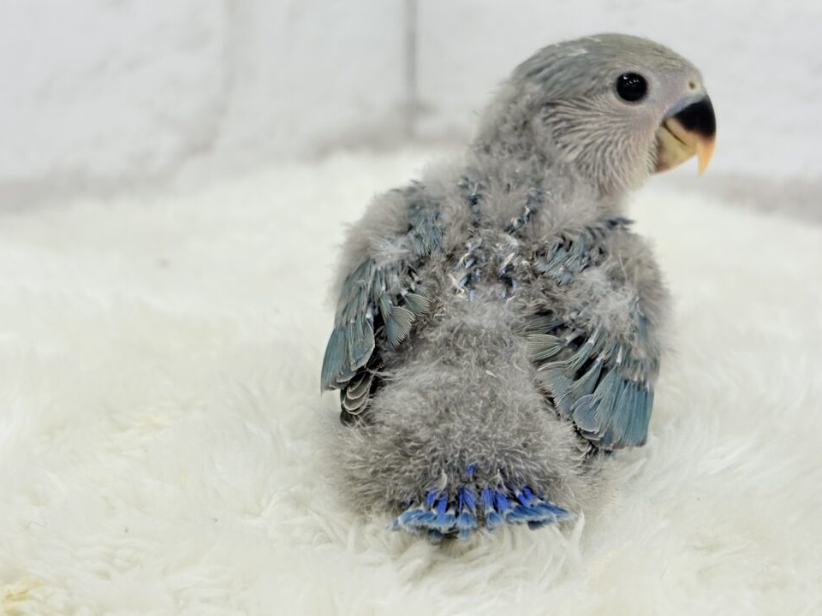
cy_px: 291
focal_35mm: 65
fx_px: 1544
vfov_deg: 22.6
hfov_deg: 29.8
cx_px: 441
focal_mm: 5.96
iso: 64
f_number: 1.6
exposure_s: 1/100
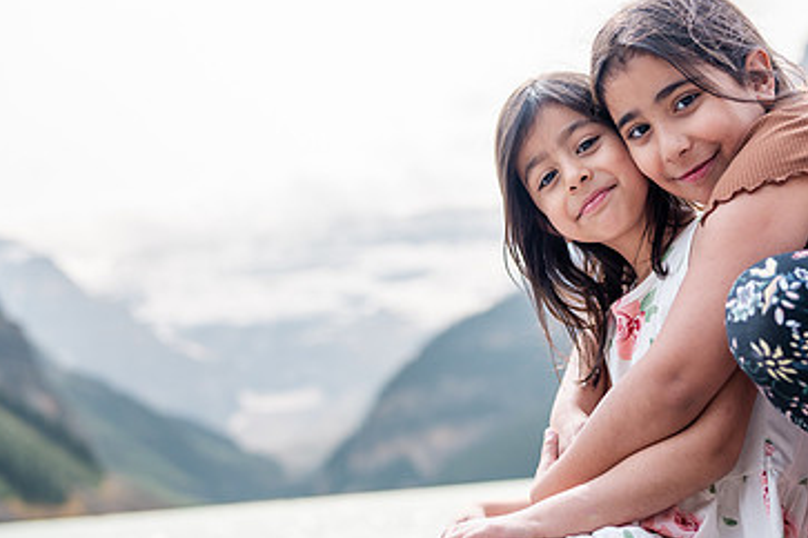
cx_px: 530
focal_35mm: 56
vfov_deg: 24.2
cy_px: 297
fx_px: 1257
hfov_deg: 35.3
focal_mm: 35
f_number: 2
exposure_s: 1/4000
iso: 200
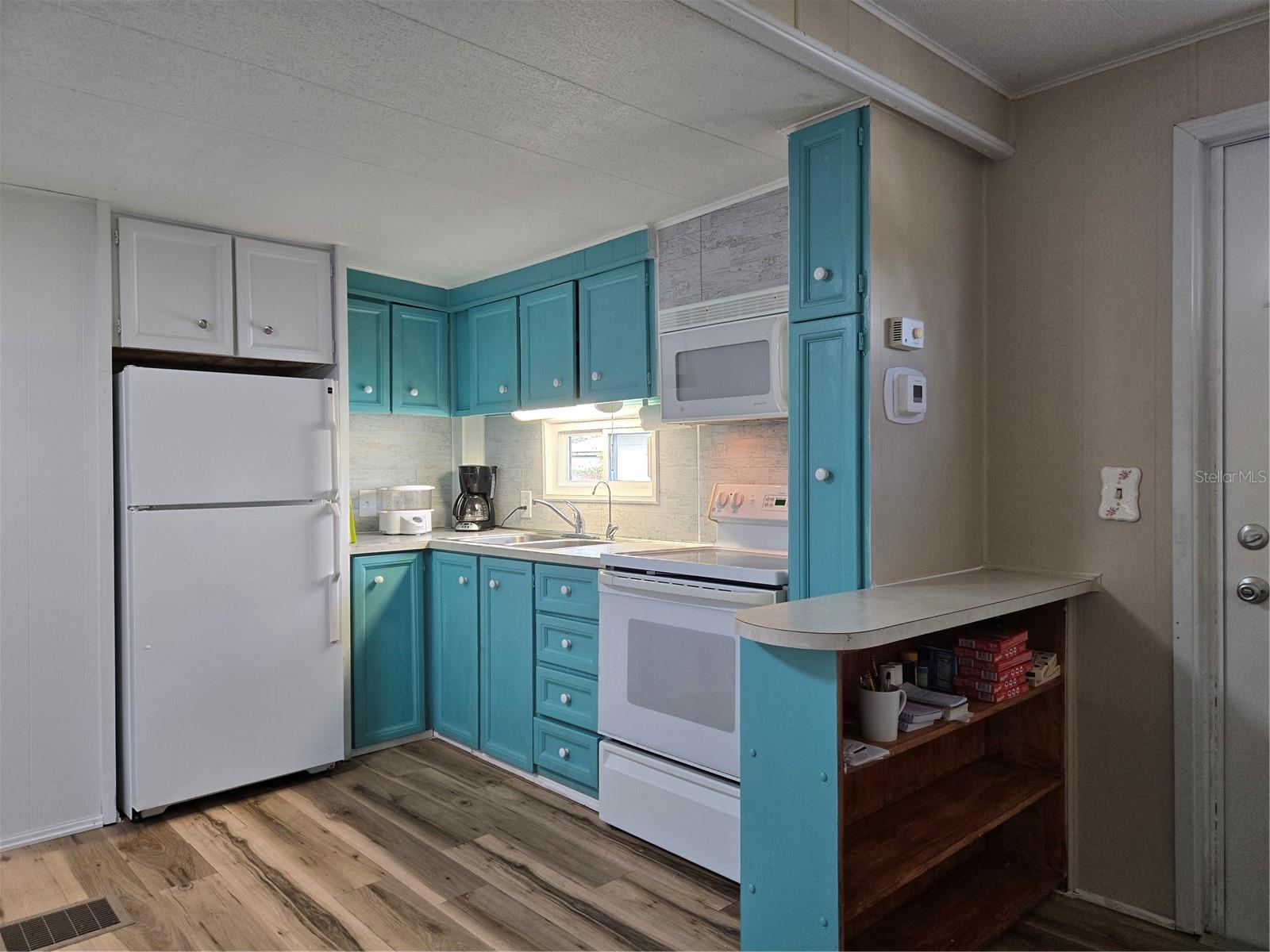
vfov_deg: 58.9
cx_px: 635
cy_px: 476
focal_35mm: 23
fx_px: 844
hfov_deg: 73.9
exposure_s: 1/120
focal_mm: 5.4
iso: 200
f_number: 1.8
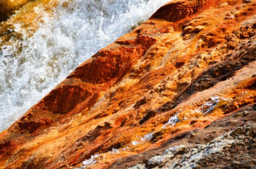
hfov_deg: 6.9
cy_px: 84
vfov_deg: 4.6
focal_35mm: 300
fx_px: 2128
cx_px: 128
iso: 200
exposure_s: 1/500
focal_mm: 200
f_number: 5.6
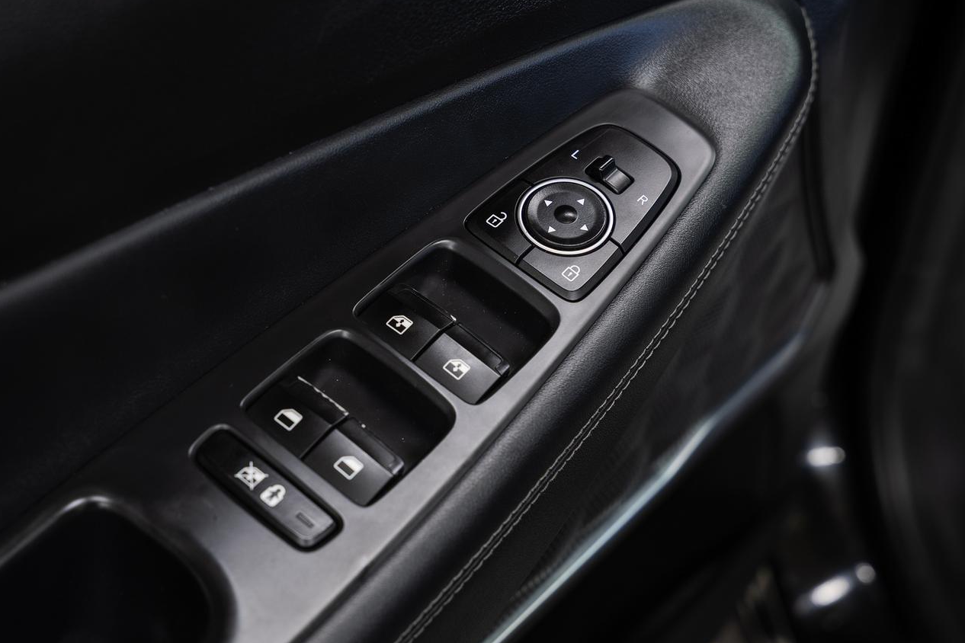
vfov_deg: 21.6
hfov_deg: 31.9
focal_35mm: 63
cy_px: 345
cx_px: 484
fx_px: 1689
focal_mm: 55.4
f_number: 5.6
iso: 100
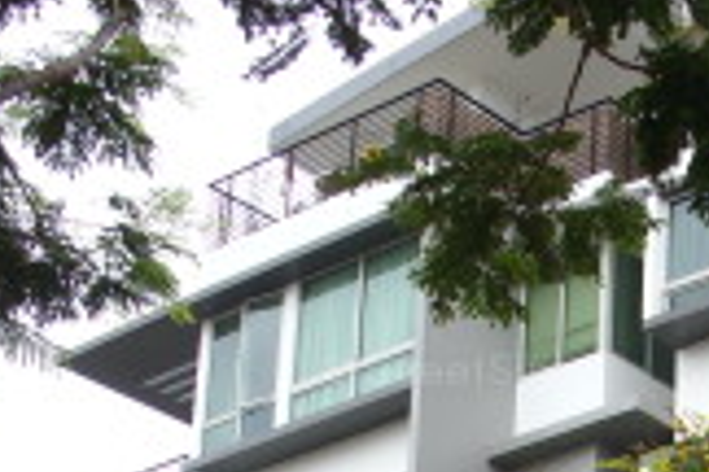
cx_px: 648
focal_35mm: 134
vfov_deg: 9.8
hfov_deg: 15.1
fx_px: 2639
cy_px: 813
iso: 50
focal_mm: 6.3
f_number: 2.8
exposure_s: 1/353
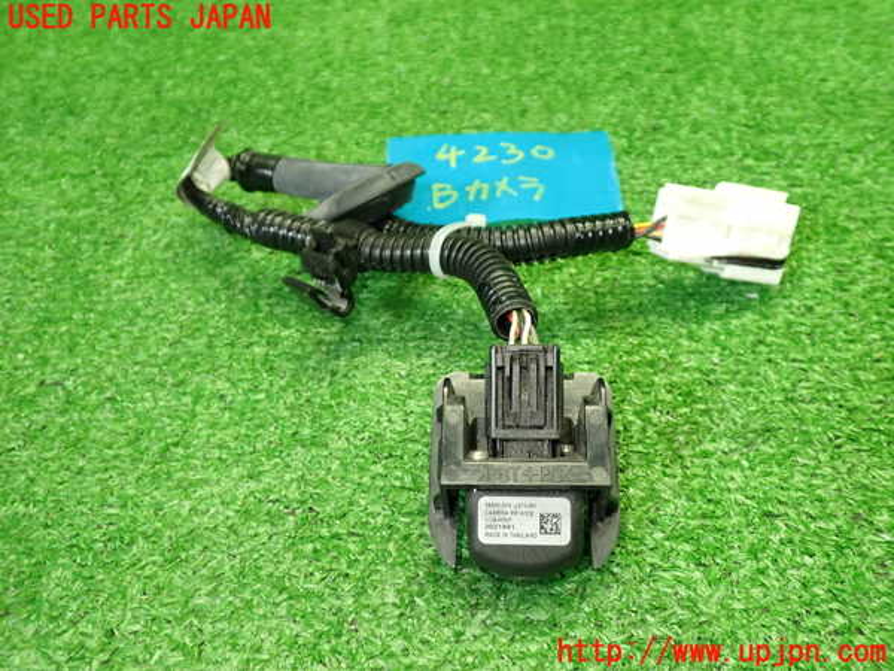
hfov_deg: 56.8
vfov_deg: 44.2
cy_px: 336
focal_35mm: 32
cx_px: 447
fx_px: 826
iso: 200
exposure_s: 1/30
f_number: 2.4
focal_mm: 5.79
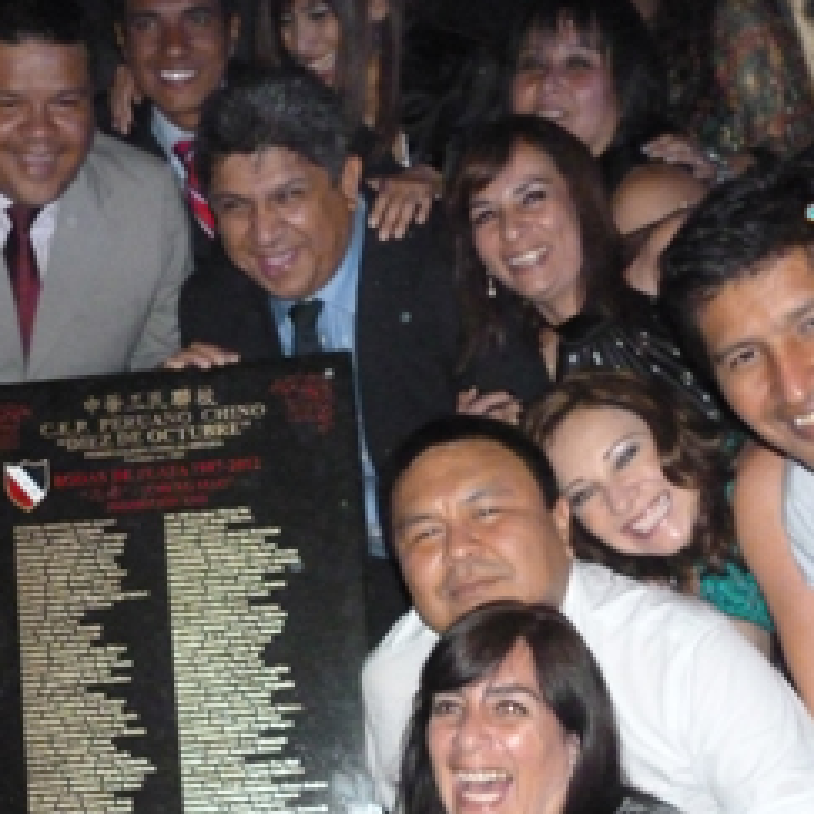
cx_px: 251
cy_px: 672
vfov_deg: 30.2
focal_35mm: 55
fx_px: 1463
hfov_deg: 30.8
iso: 1000
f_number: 3.1
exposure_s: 1/60
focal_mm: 5
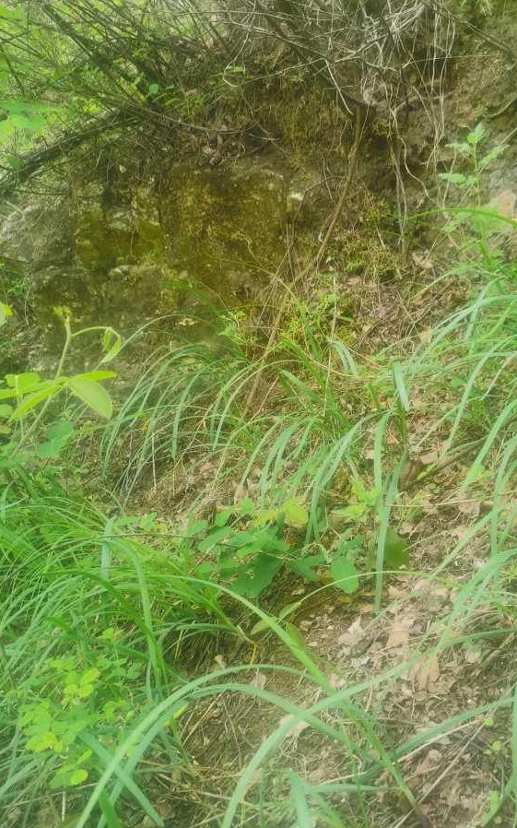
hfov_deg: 36.7
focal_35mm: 34
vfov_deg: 56.7
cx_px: 364
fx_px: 767
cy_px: 414
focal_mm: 5.58
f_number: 1.8
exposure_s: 1/100
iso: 100
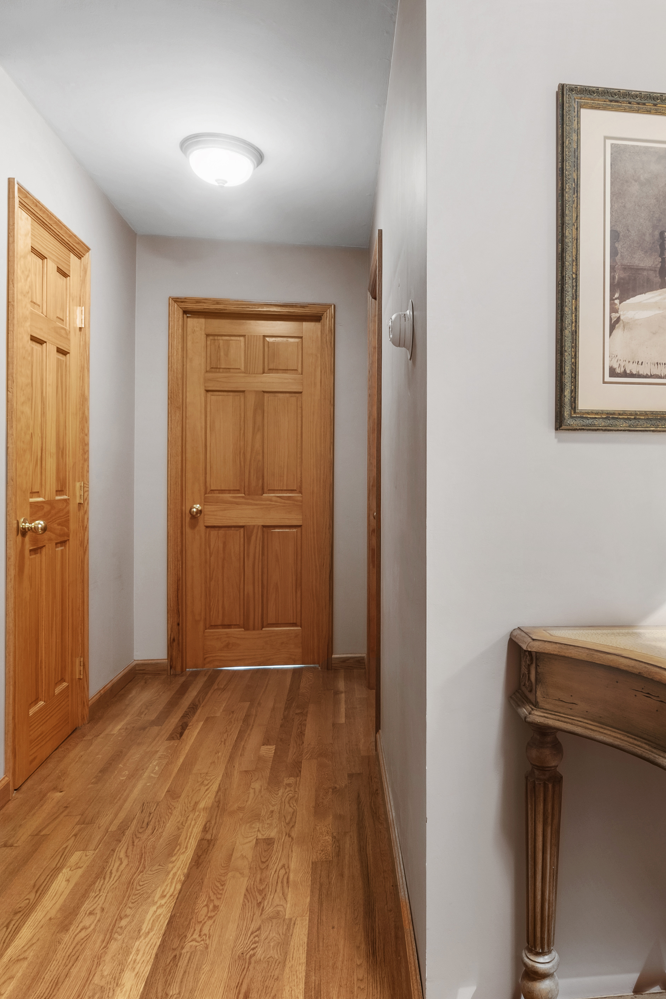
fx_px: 666
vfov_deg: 73.7
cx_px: 433
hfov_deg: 52.3
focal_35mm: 24
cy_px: 499
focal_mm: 16
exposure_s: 10
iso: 250
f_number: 9
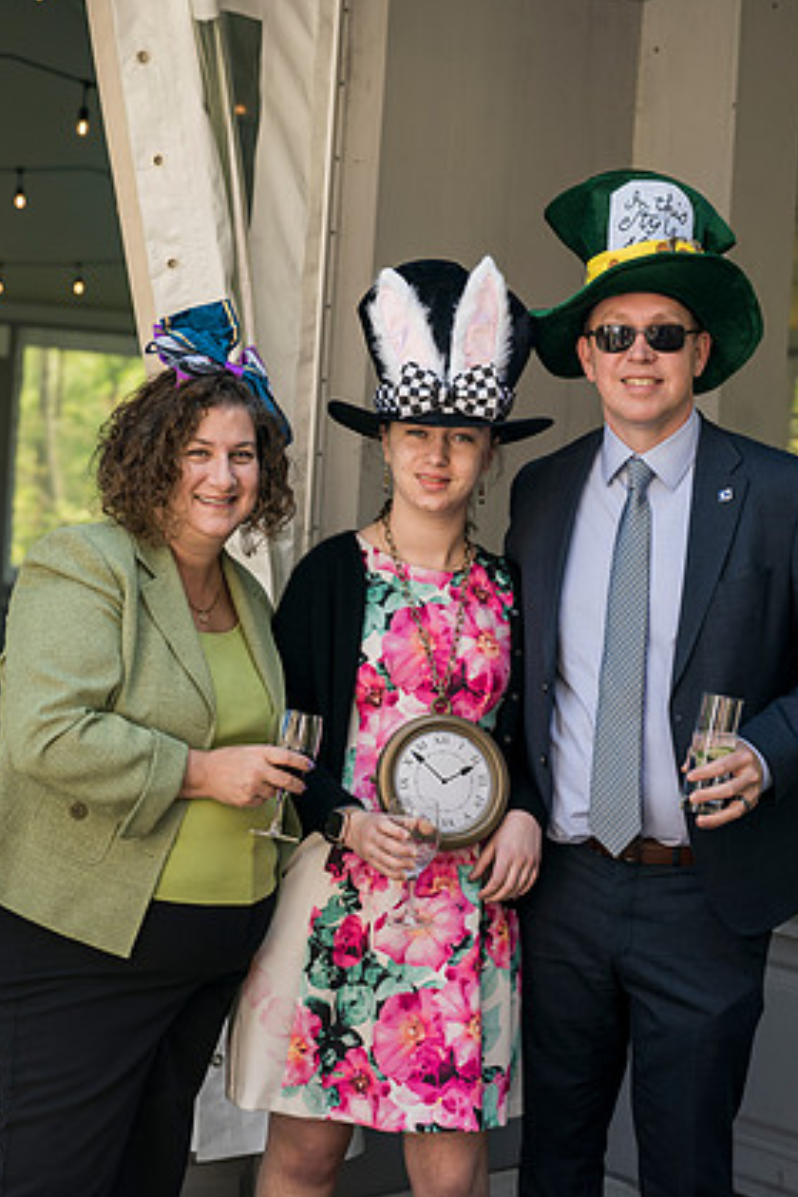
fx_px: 2494
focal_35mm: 75
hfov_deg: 18.2
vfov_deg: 27.0
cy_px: 607
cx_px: 416
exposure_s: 1/250
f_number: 4.5
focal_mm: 70
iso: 200
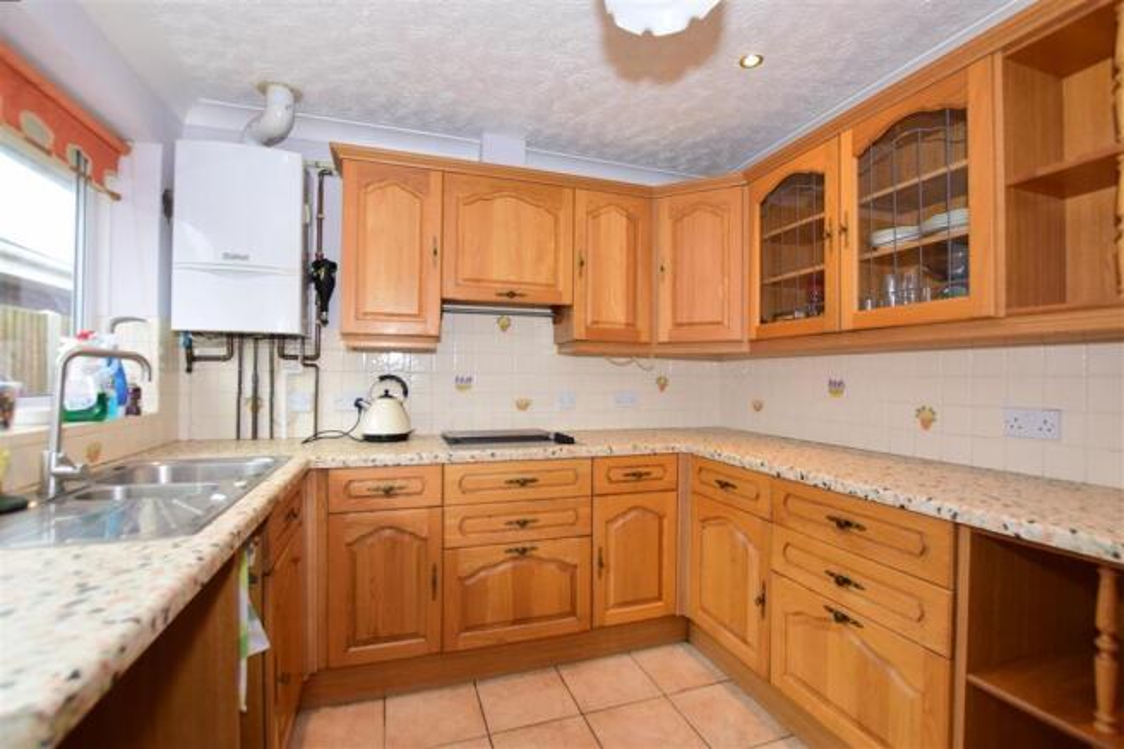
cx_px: 562
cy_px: 374
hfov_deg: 100.4
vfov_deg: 77.3
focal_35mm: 15
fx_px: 468
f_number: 5.6
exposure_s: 1/60
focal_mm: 10
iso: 400
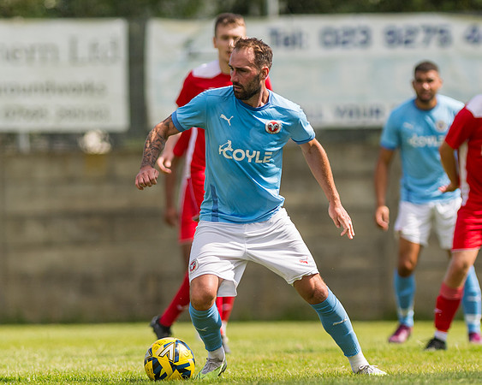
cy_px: 204
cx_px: 322
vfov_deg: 2.4
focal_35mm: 639
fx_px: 9116
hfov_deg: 3.0
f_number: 2.8
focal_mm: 300
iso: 100
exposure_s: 1/2000
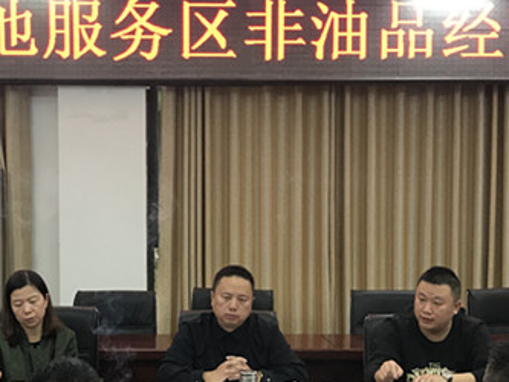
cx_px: 191
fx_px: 927
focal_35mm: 63
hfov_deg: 30.6
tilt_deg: -2.9
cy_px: 252
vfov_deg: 23.2
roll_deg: -0.3
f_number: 1.8
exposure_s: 1/17
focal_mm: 3.99
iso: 40
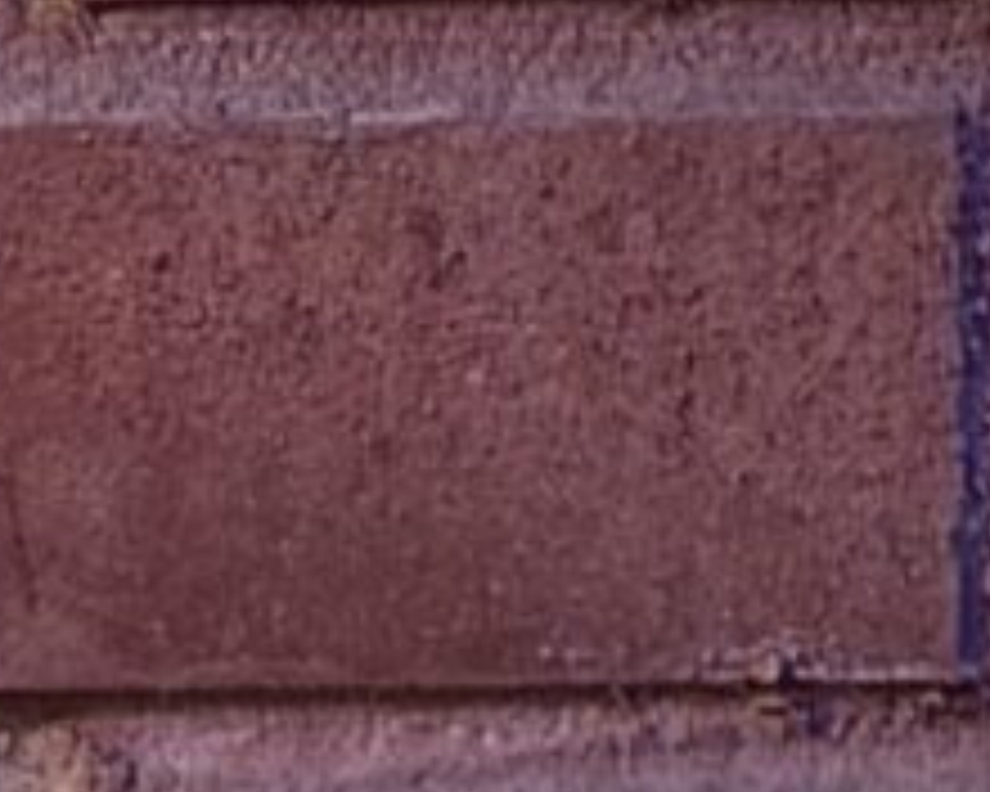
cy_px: -2340
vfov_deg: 3.4
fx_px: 12804
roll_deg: +0.7
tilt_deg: -10.5
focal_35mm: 437
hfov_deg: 4.4
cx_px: -716
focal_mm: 6.76
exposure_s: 1/20
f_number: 1.78
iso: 640
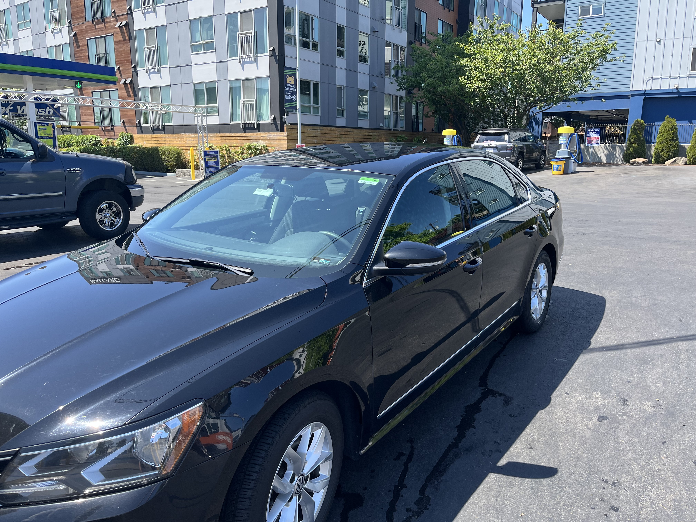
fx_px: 523
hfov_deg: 67.3
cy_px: 261
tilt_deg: -11.7
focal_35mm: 26
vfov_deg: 53.1
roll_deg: -1.2
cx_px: 348
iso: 50
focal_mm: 5.1
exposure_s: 1/852
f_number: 1.6
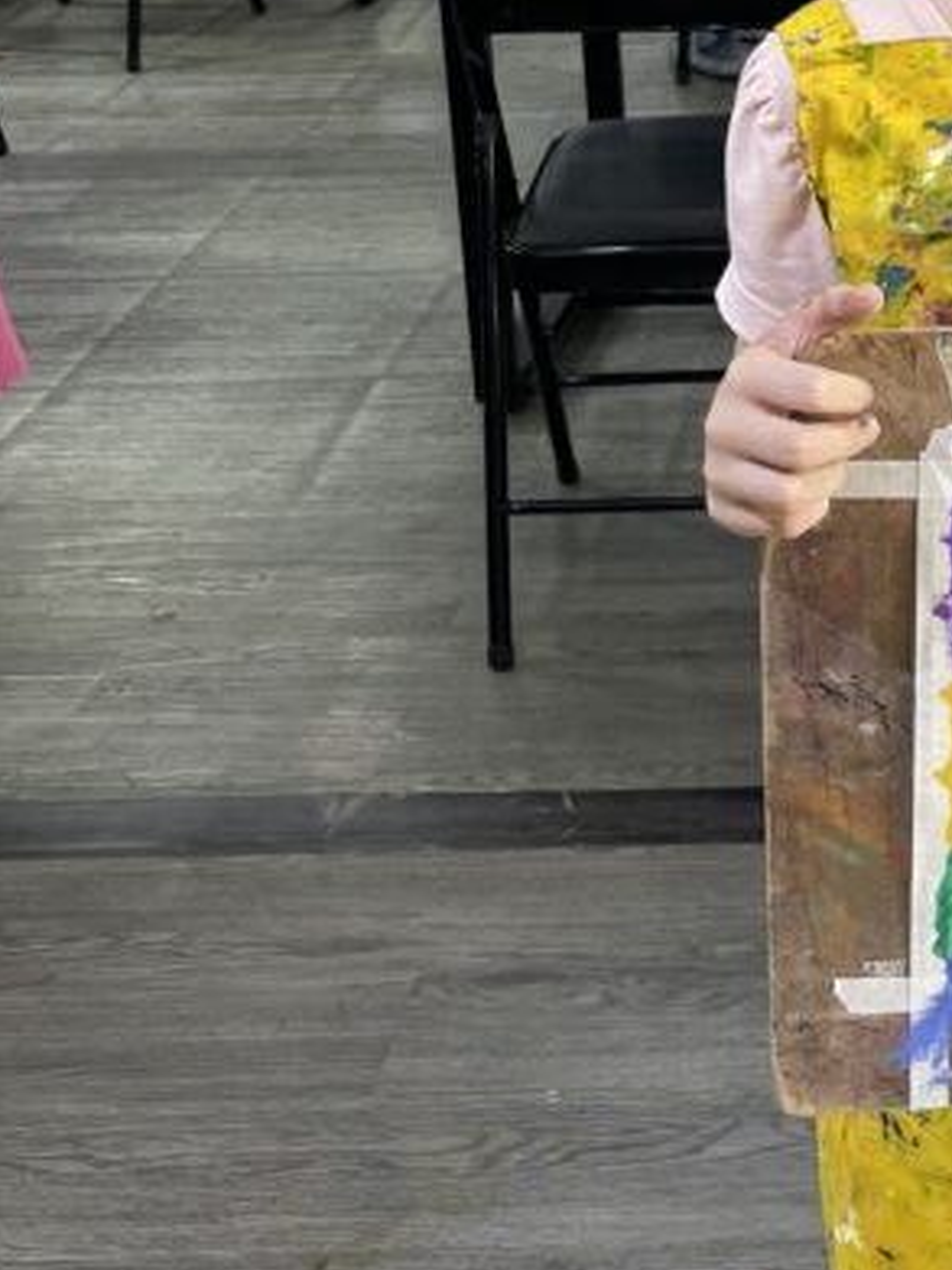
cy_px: 166
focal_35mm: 64
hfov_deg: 21.5
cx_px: 1105
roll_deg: -0.5
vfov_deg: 29.2
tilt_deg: -17.2
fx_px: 2348
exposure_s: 1/100
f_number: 1.6
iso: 80
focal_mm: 5.1
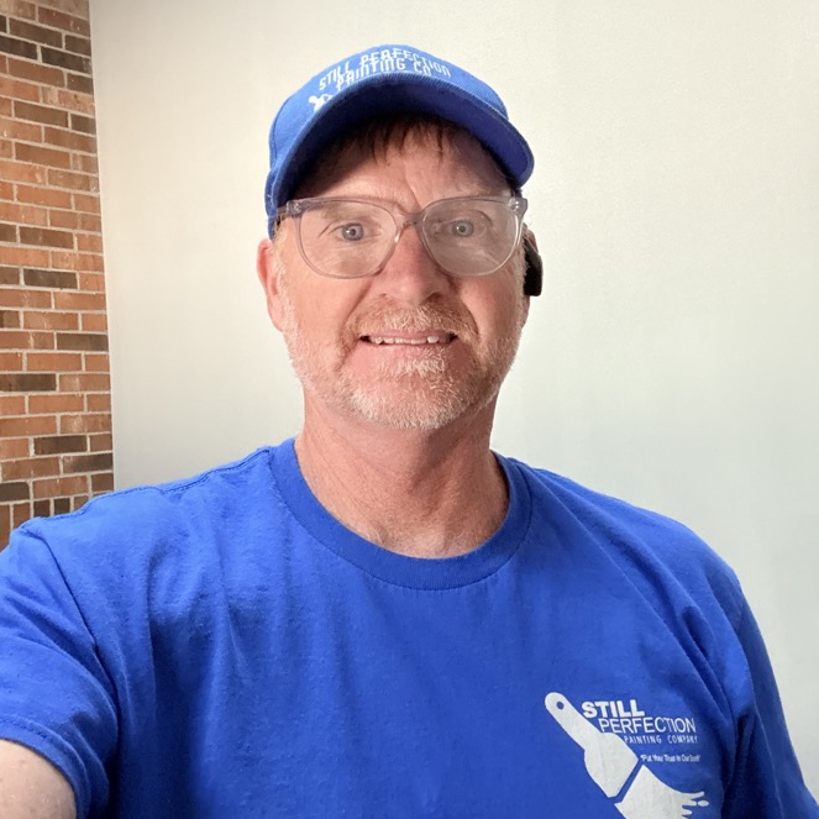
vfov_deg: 46.0
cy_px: 371
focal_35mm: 36
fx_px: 964
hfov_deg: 46.0
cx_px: 408
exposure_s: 1/60
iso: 250
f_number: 1.9
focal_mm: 2.69
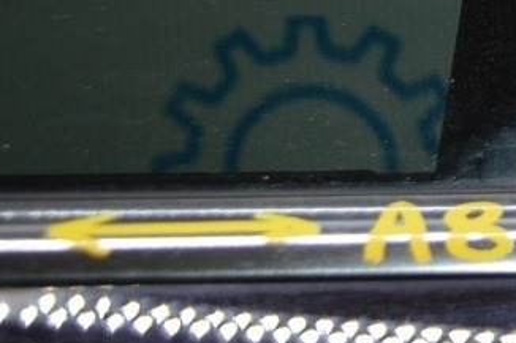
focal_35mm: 137
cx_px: 734
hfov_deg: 14.2
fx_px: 1956
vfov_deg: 9.9
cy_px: -18
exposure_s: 1/125
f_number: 4.2
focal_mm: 29
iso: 400
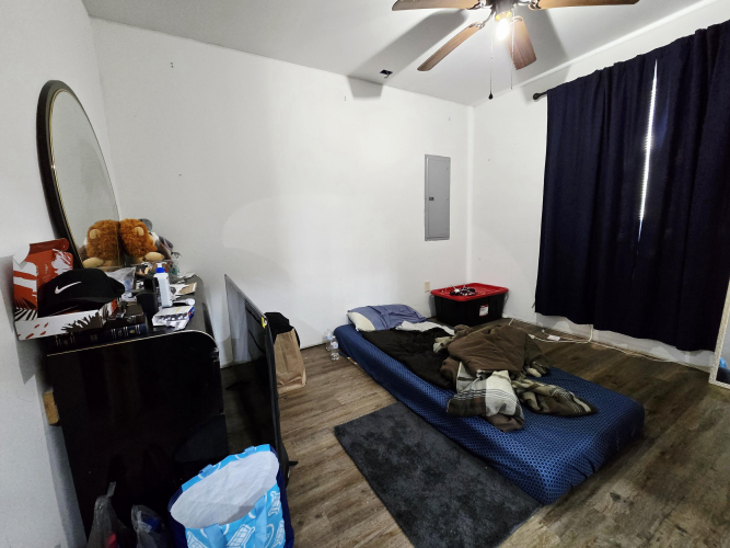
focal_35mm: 13
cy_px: 274
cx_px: 365
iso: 800
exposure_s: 1/60.2
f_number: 2.2
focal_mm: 2.2
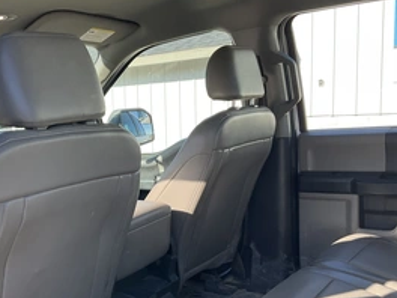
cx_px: 147
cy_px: 193
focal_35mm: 44
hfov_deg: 42.6
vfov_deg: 32.7
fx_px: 505
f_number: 1.8
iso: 25
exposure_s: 1/264
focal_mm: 3
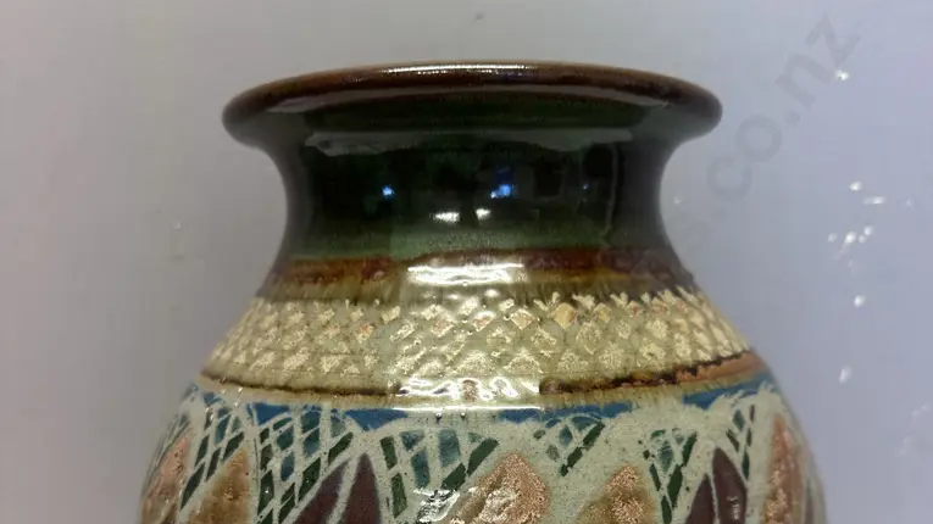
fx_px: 866
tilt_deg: -17.0
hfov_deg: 56.6
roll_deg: +0.2
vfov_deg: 31.2
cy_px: 525
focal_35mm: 35
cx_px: 467
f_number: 1.78
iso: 160
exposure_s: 1/100
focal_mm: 6.86
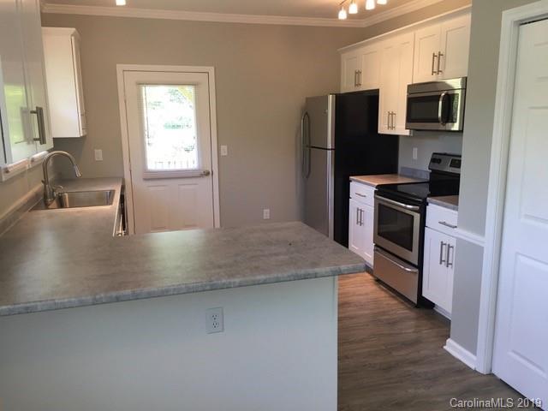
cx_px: 274
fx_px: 459
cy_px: 206
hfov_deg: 61.7
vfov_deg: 48.2
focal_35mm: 29
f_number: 2.2
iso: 40
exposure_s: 1/30
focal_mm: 4.15
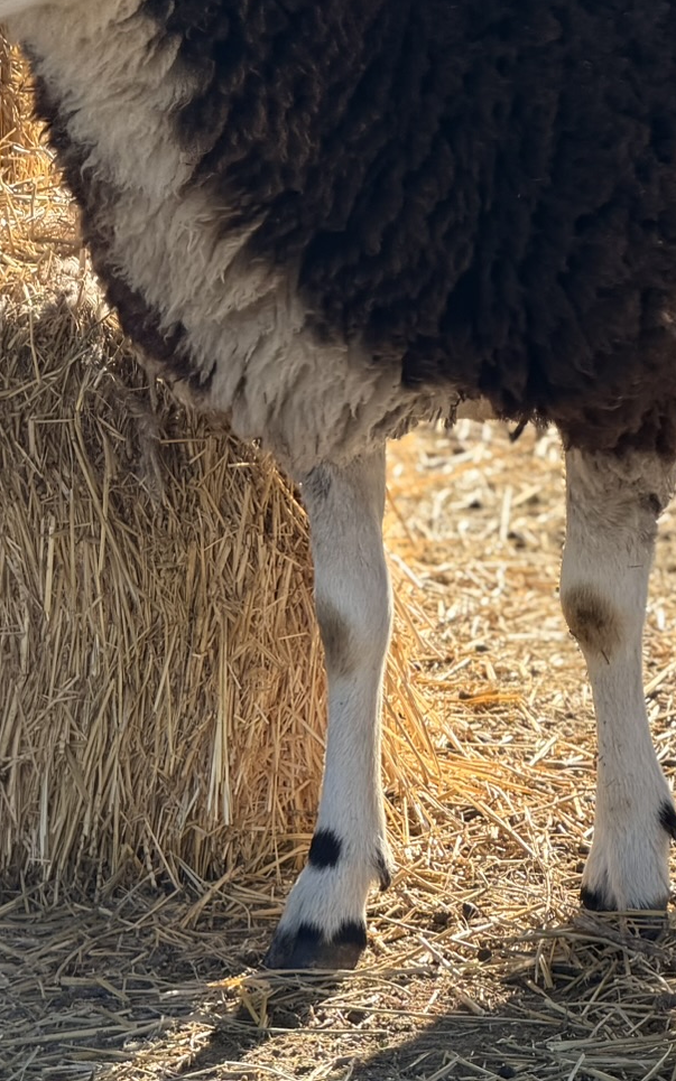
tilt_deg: -10.7
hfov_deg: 5.8
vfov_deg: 9.3
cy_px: 167
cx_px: 527
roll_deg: +0.1
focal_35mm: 225
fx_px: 6633
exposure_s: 1/619
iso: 50
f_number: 2.8
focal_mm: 16.89
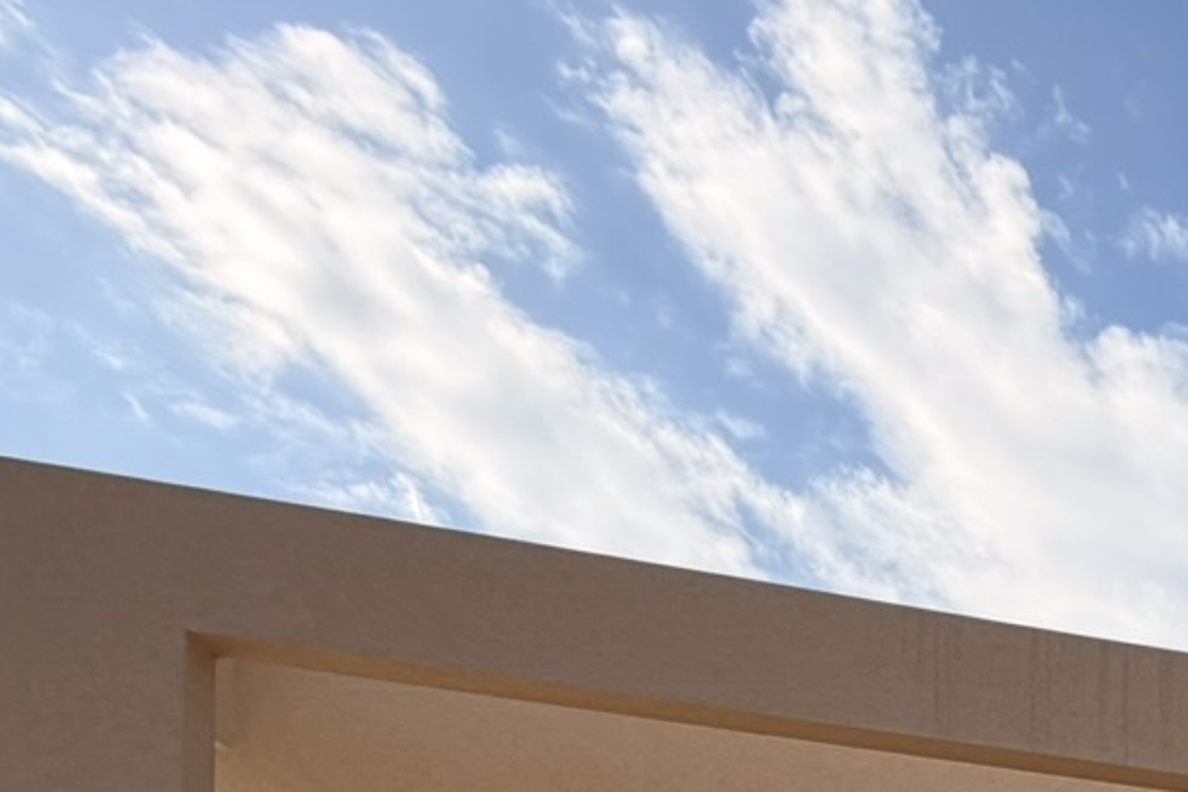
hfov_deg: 24.8
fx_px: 1782
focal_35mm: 54
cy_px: 1438
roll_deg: +0.4
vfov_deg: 19.0
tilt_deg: +1.1
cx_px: 1920
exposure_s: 1/1087
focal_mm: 2.22
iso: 20
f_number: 2.2
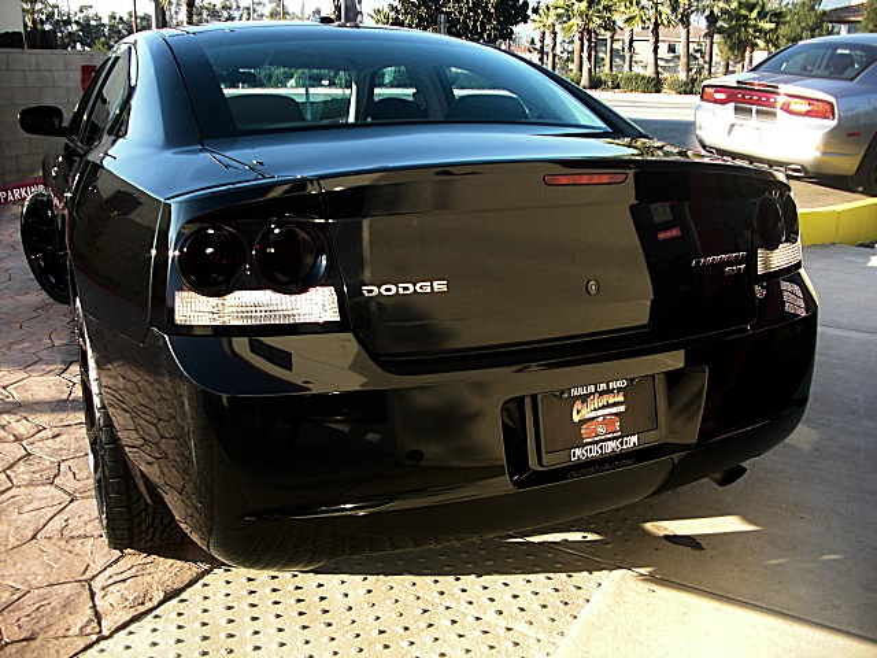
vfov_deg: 39.7
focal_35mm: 36
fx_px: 912
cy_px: 329
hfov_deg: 51.4
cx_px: 438
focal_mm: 6.3
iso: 50
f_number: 2.8
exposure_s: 1/125
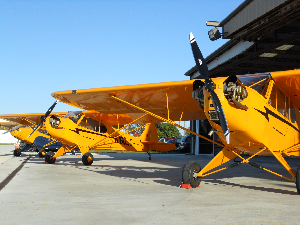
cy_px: 112
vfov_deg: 31.5
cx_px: 150
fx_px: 399
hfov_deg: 41.2
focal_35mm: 46
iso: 80
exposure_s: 1/800
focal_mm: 8.3
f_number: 3.4
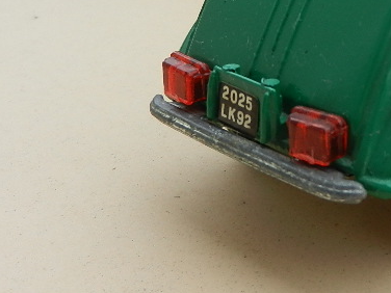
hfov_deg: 26.0
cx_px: 446
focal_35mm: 68
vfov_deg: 21.3
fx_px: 768
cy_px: 47
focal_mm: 4.5
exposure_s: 1/200
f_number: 3.5
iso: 160
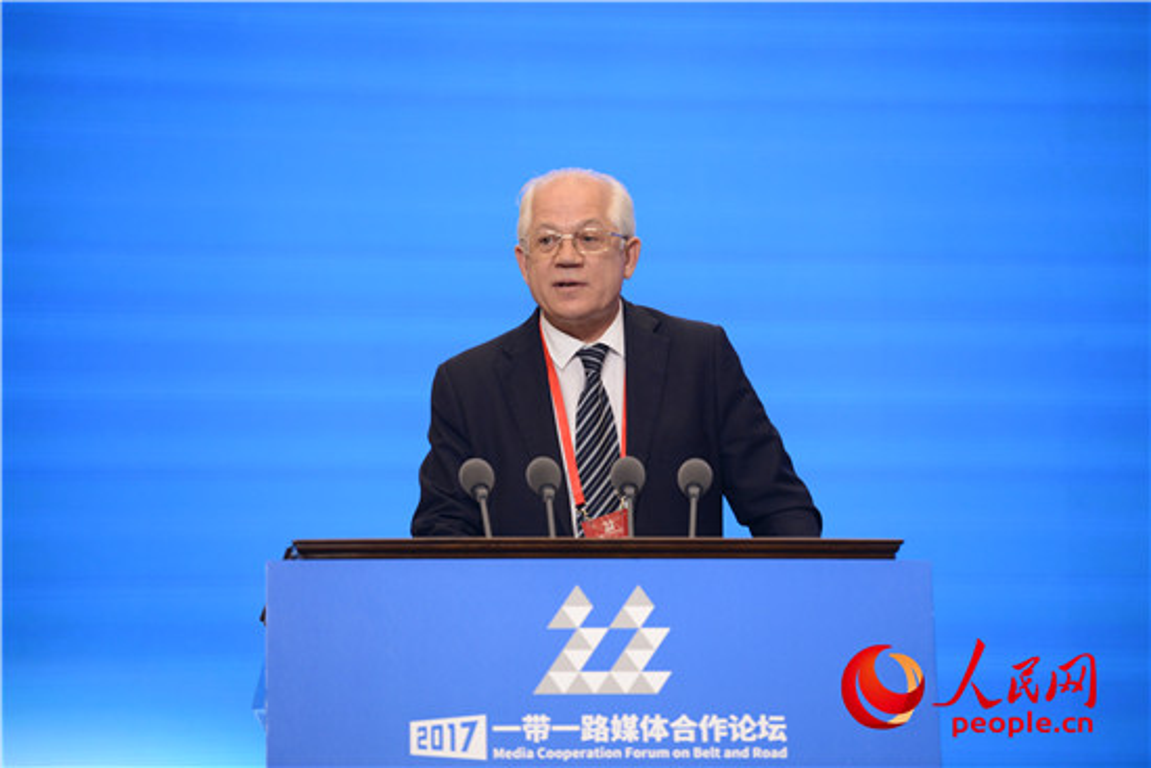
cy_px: 384
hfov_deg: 11.4
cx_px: 576
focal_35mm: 180
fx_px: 5756
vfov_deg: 7.6
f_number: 3.2
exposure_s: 1/200
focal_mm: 180
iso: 1250
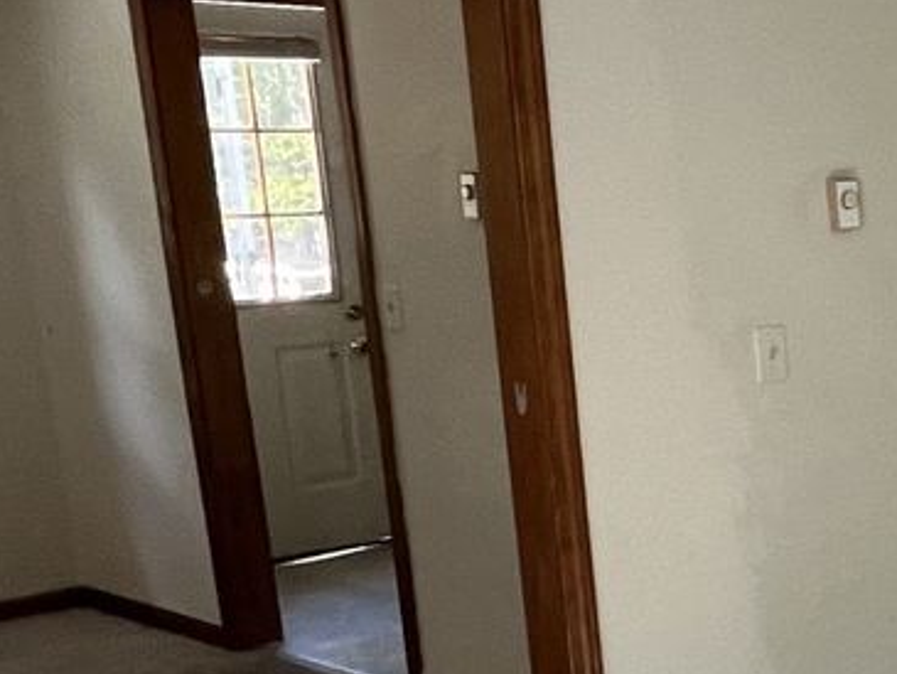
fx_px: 1478
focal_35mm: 57
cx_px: 1416
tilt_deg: -10.7
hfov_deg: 24.4
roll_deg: -0.3
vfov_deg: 25.6
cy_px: 438
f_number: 1.8
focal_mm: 1.57
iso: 250
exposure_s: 1/98
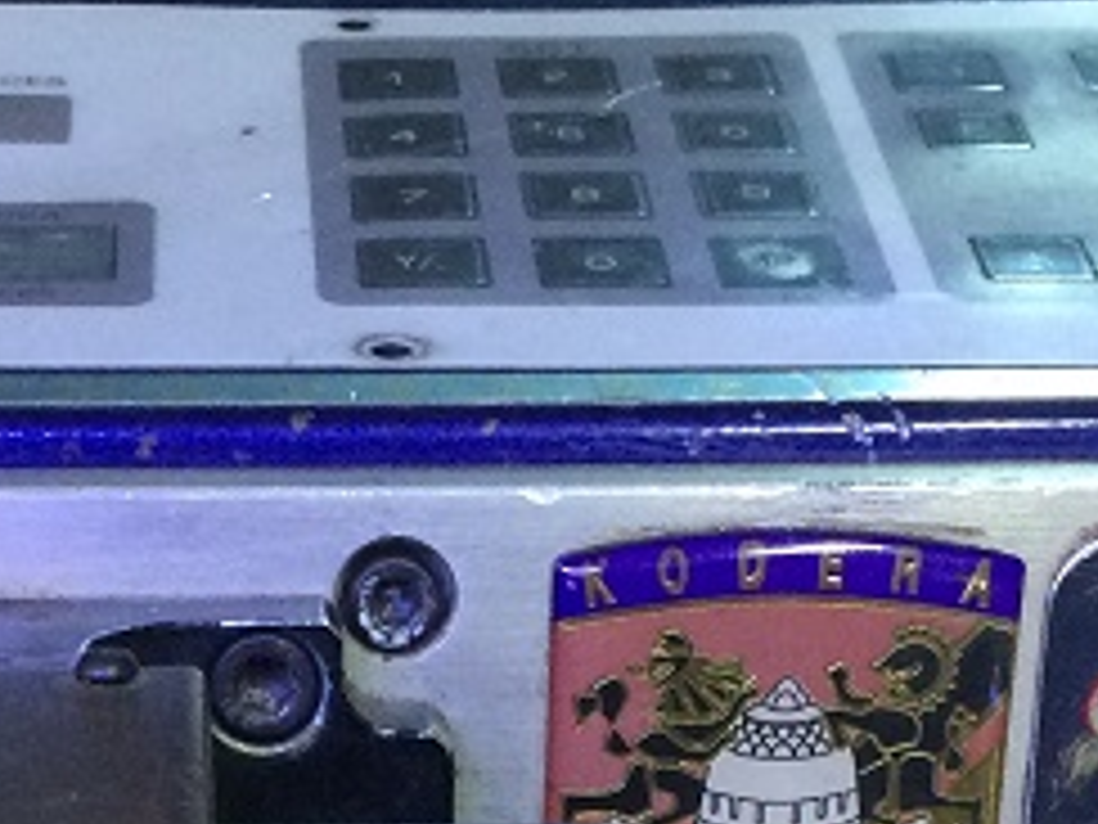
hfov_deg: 18.3
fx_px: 3394
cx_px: 297
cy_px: 1380
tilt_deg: -25.4
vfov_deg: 12.8
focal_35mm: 107
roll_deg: -1.0
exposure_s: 1/33
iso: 200
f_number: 2.2
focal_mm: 4.15
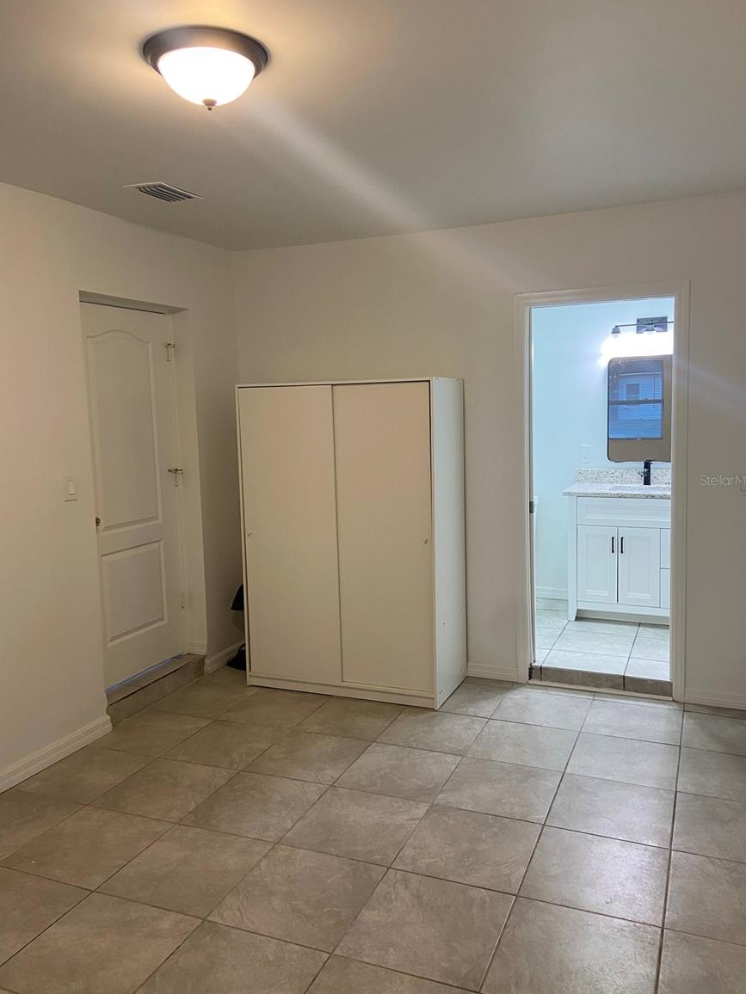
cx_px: 373
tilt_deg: -4.9
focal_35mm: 27
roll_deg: +2.0
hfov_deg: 51.4
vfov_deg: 65.3
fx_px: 776
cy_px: 480
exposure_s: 1/60
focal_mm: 4.25
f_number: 1.8
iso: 100
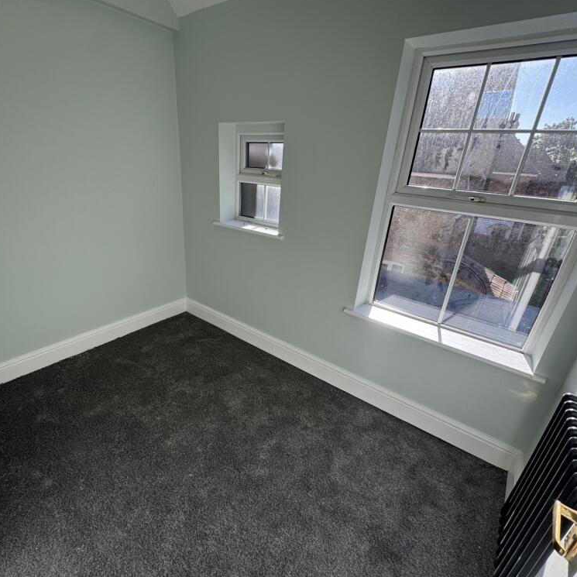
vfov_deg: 84.0
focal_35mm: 17
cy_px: 292
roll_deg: -3.6
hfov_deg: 83.8
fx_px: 321
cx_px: 263
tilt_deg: -23.6
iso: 40
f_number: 2.2
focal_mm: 2.22
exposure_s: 1/320
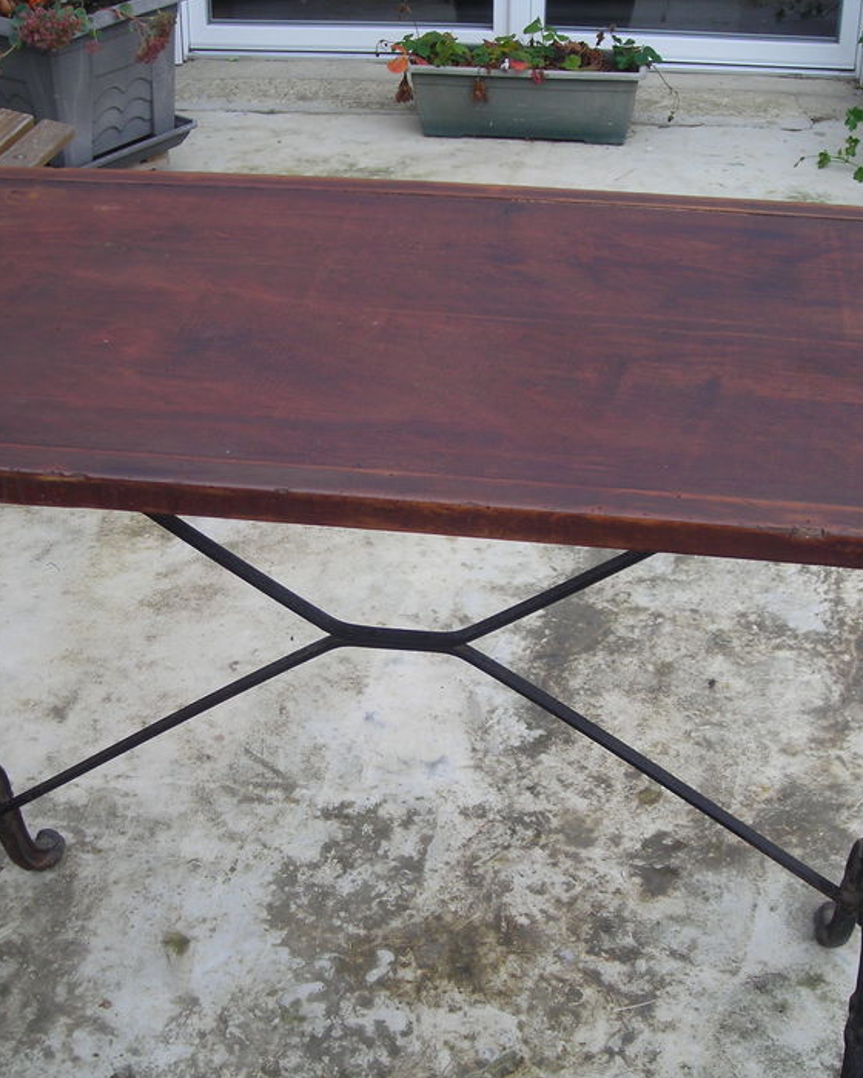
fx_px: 1692
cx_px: 418
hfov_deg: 28.6
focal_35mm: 53
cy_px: 573
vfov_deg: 35.3
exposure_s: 1/97.8
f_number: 3.2
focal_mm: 6.3
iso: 50
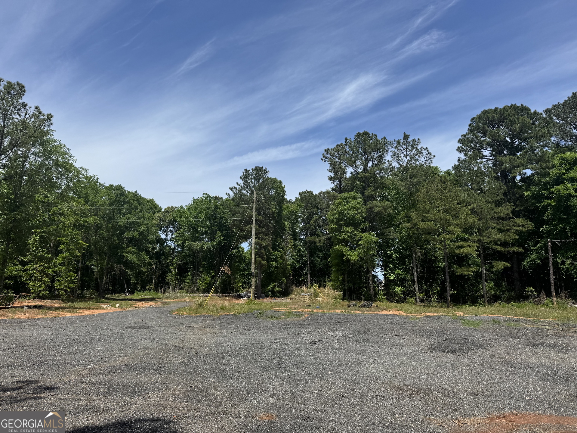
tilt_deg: +13.4
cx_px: 288
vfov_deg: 56.8
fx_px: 400
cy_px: 216
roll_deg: -0.6
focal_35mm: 24
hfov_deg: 71.6
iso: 80
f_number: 1.78
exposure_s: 1/4950
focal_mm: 6.76
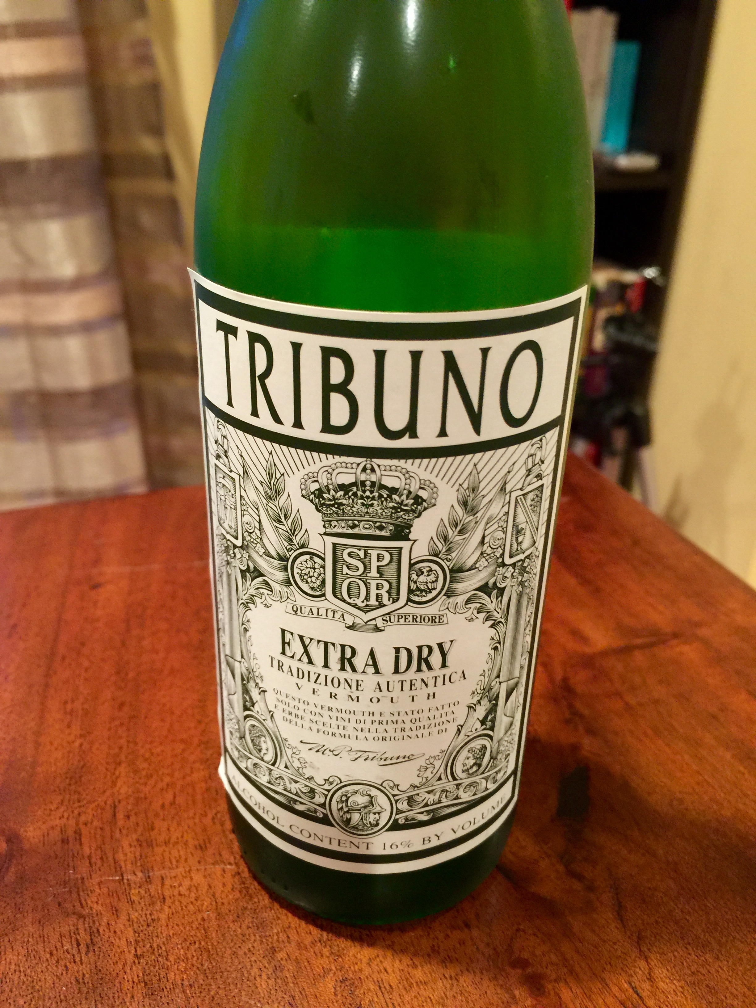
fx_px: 844
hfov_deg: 48.2
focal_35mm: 29
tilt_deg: -26.4
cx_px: 378
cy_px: 504
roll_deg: -1.5
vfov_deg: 61.7
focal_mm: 4.15
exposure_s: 1/4
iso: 64
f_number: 2.2
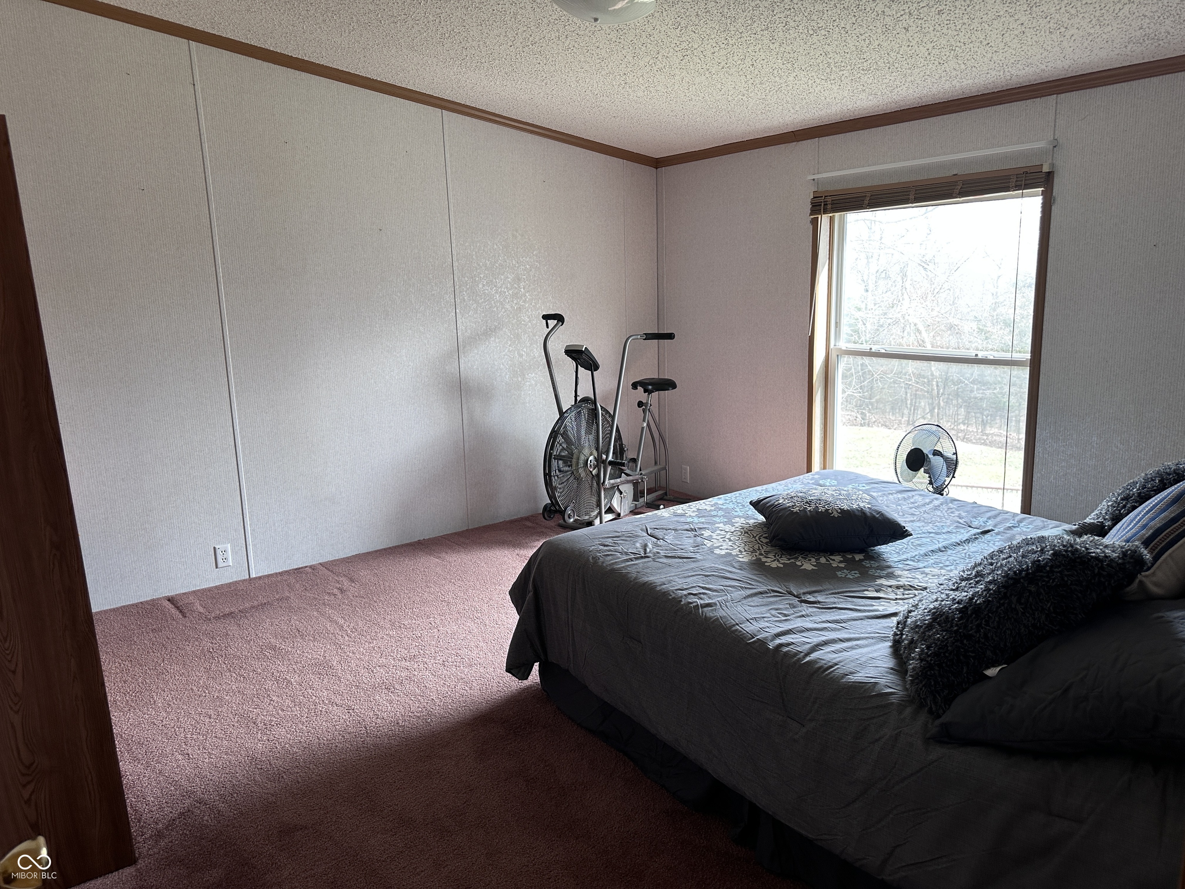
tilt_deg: -11.0
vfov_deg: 56.8
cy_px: 444
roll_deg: +1.5
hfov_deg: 71.6
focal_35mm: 24
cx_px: 592
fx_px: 822
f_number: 1.78
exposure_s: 1/60
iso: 125
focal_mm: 6.86
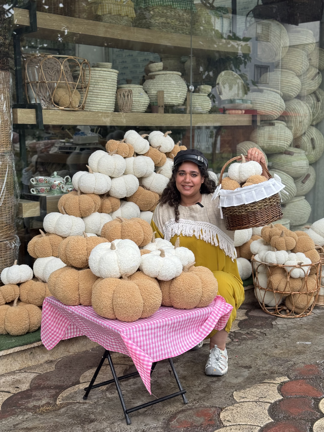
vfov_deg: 39.7
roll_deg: -0.1
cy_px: 216
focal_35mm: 48
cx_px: 162
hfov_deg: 30.3
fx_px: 599
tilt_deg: -7.5
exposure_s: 1/633
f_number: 1.78
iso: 64
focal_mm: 6.76
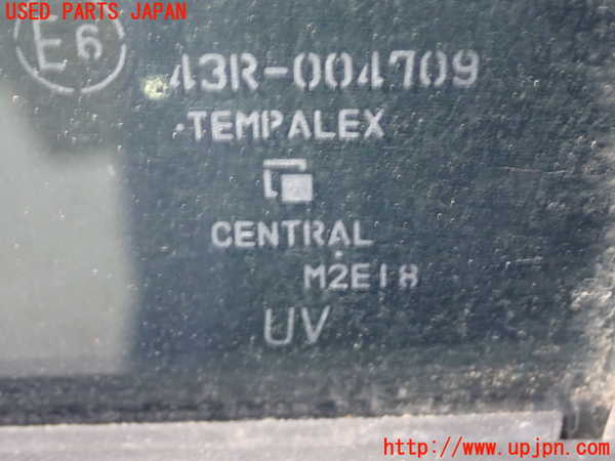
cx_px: 308
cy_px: 230
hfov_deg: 29.8
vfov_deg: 22.6
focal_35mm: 65
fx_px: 1155
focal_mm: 11.78
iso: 1250
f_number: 3.8
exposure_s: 1/15
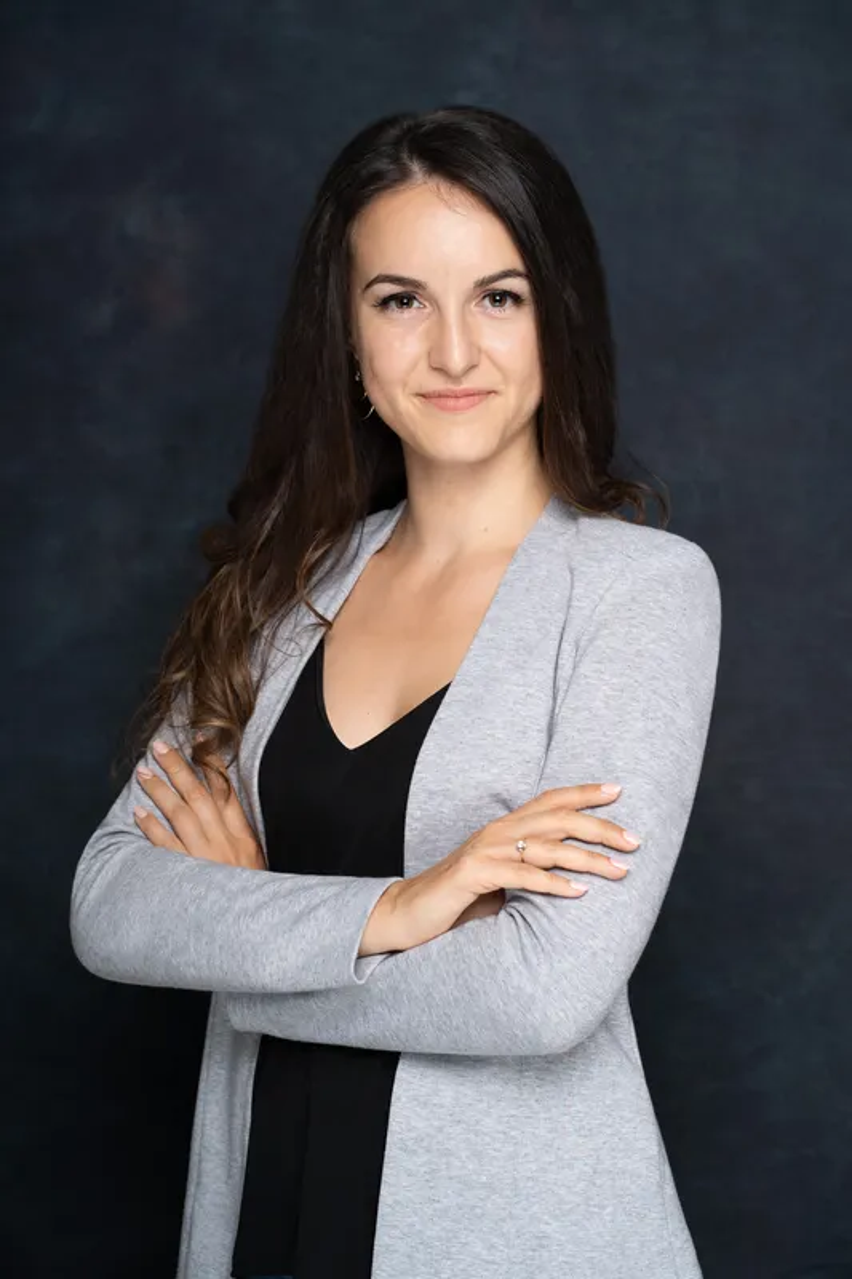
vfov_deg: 23.9
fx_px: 3019
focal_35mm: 85
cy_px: 640
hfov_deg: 16.1
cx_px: 426
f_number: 5.6
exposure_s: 1/200
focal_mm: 85
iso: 100
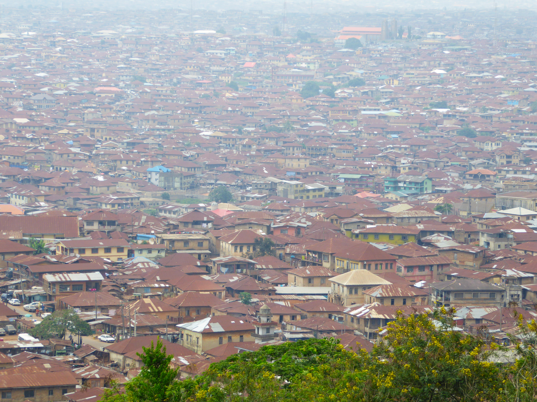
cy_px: 201
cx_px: 268
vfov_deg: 9.3
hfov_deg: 12.3
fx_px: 2482
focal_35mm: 160
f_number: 5.5
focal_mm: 28.7
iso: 80
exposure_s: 1/125
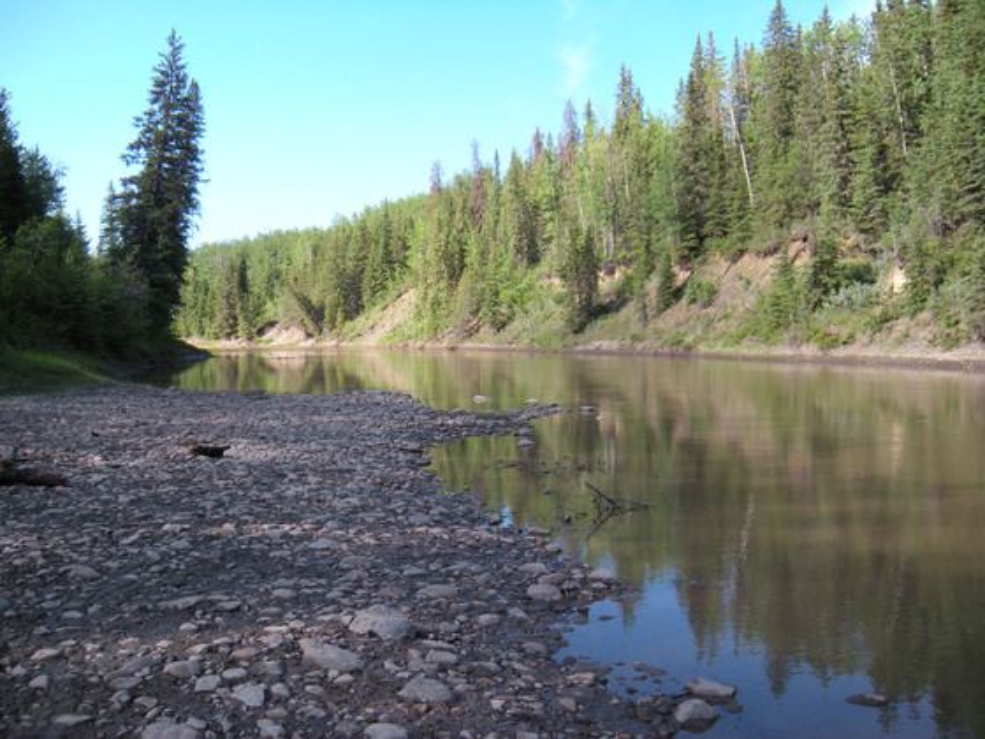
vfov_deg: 40.7
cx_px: 492
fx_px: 996
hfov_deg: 52.6
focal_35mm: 35
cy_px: 370
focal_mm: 5.9
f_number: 3.8
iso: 64
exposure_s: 1/202
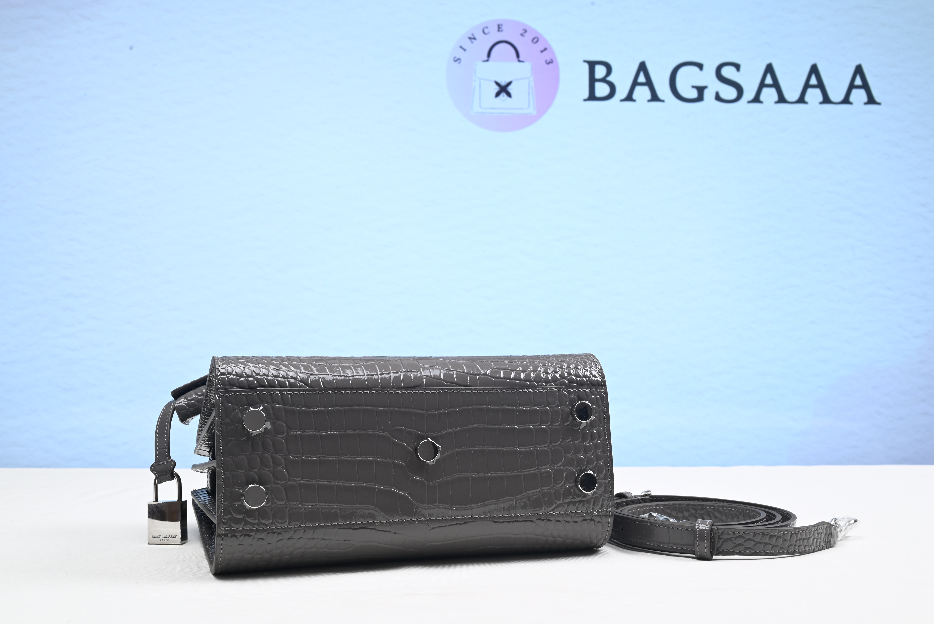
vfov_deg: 33.4
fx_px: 1038
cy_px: 312
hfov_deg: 48.4
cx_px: 467
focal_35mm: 40
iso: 100
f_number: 16
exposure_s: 1/2
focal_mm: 40
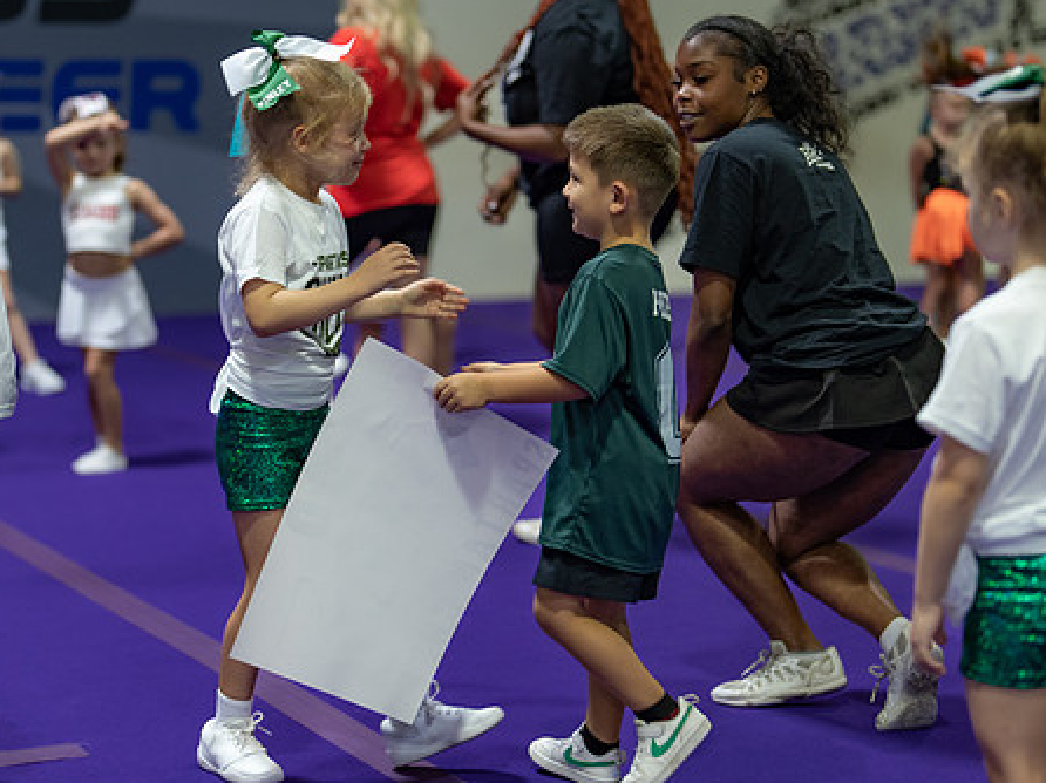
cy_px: 338
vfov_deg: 15.7
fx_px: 2839
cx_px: 413
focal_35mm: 94
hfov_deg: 20.8
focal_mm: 50
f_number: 1.2
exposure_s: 1/320
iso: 500
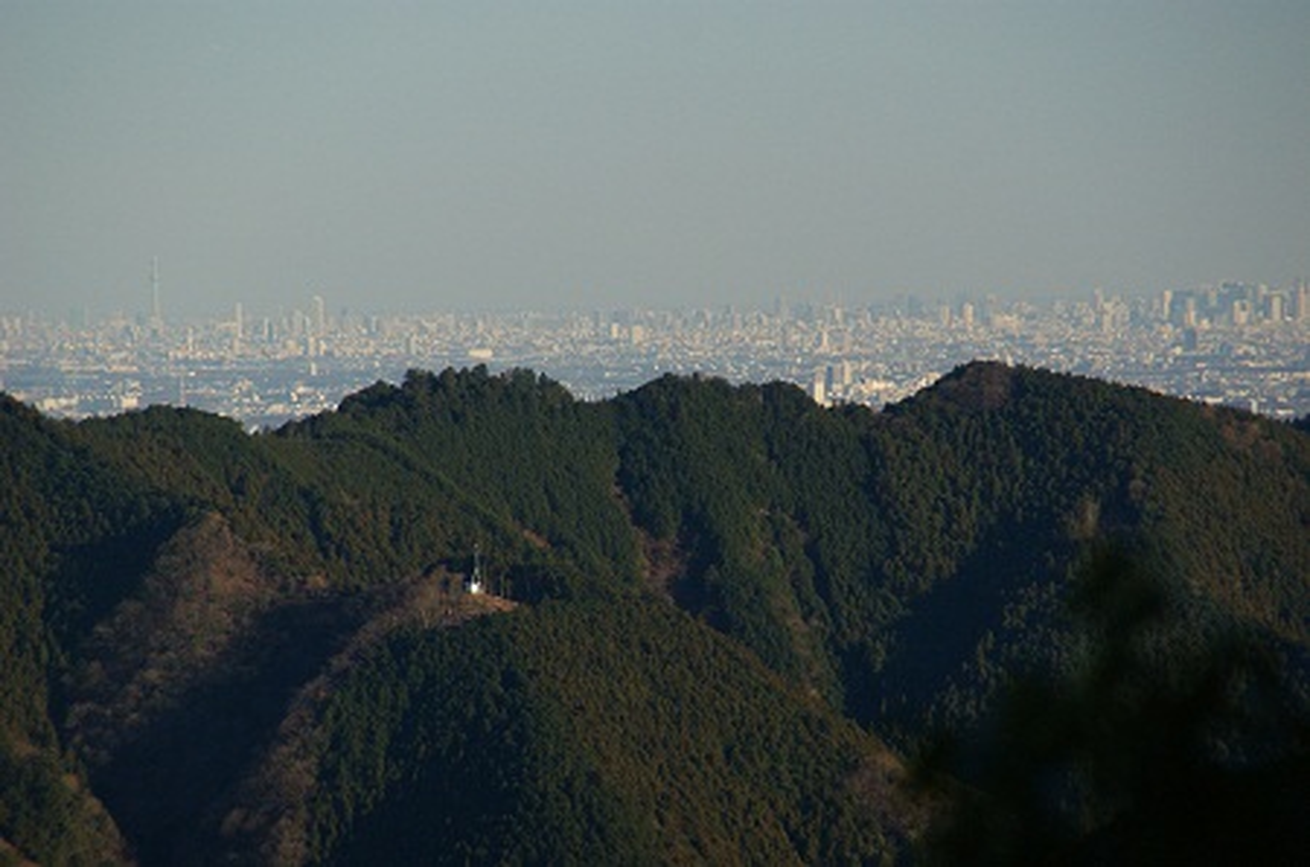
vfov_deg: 4.6
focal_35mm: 300
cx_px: 655
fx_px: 10893
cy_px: 434
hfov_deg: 6.9
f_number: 6.3
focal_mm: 200
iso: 250
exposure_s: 1/320
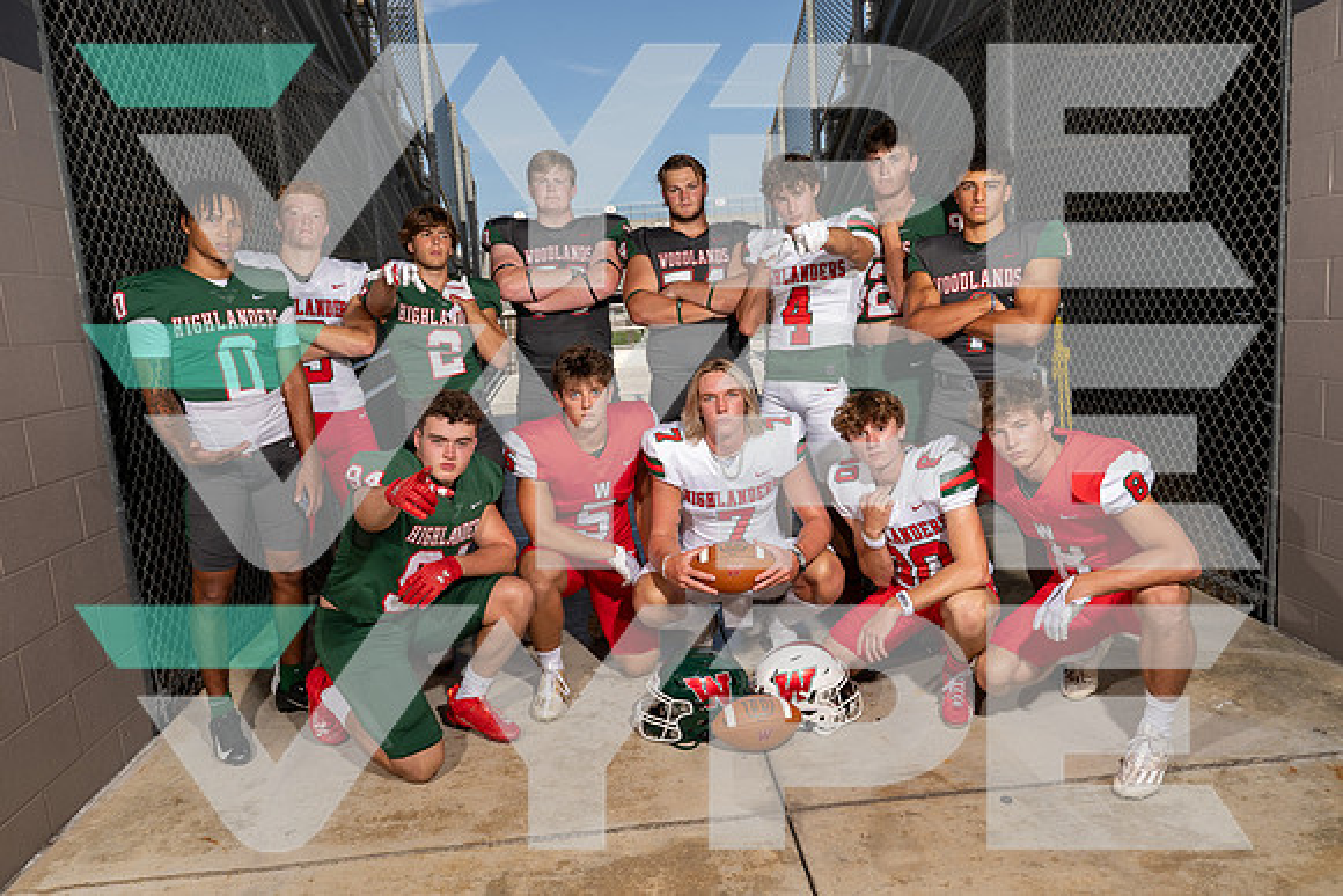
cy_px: 448
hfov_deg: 71.5
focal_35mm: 25
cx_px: 672
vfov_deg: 51.3
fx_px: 933
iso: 160
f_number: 10
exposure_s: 1/250
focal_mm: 25
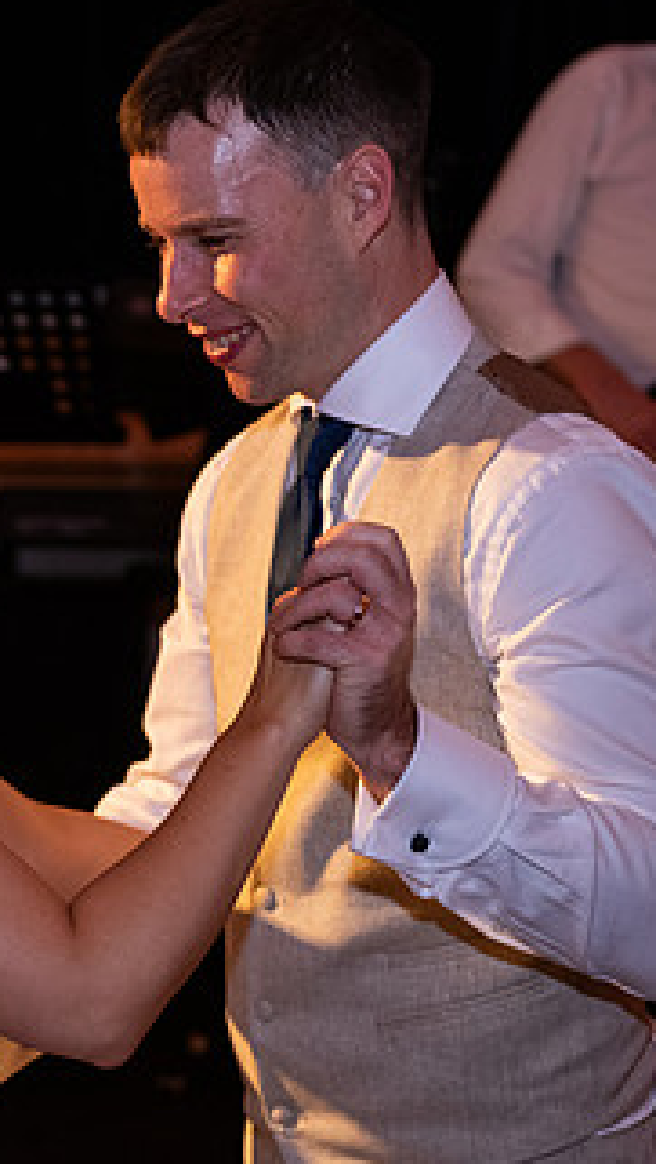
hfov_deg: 11.4
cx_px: -130
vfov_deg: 20.5
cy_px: 564
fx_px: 3210
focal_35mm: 104
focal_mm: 55
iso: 1250
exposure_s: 1/160
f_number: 3.5
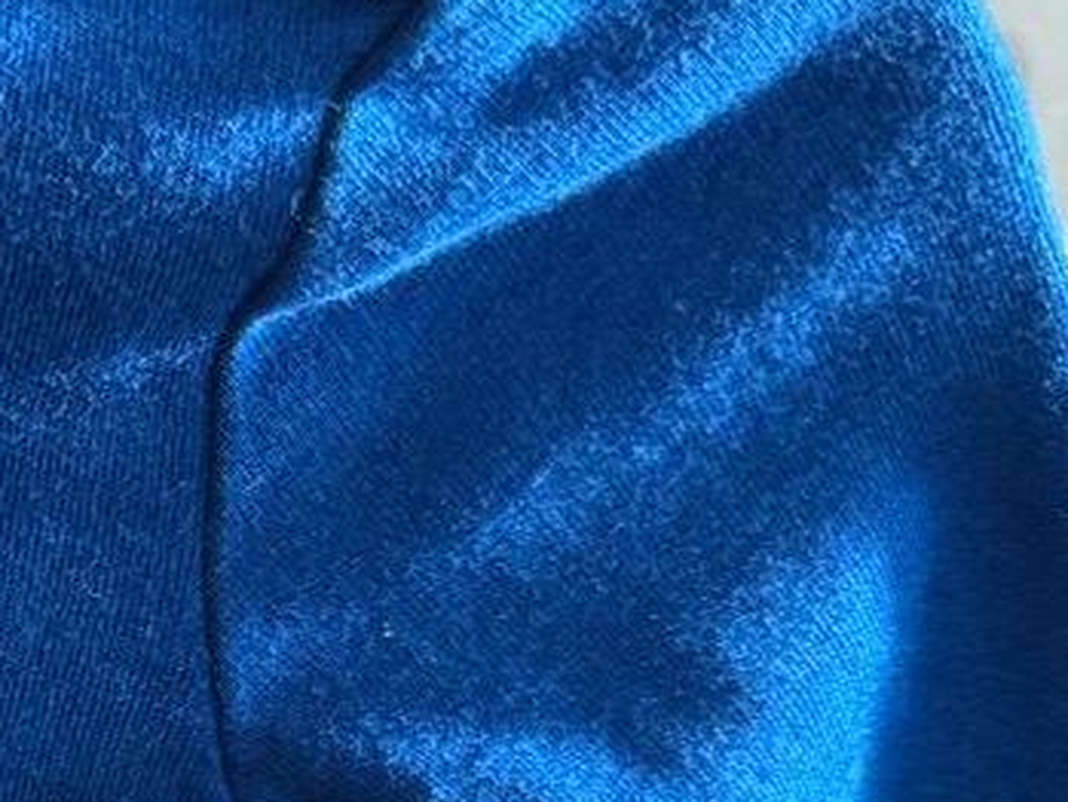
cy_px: 1016
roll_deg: +0.5
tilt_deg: -29.9
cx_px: -811
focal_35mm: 110
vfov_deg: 13.0
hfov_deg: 15.5
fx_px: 3395
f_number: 1.78
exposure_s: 1/50
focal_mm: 6.76
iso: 250
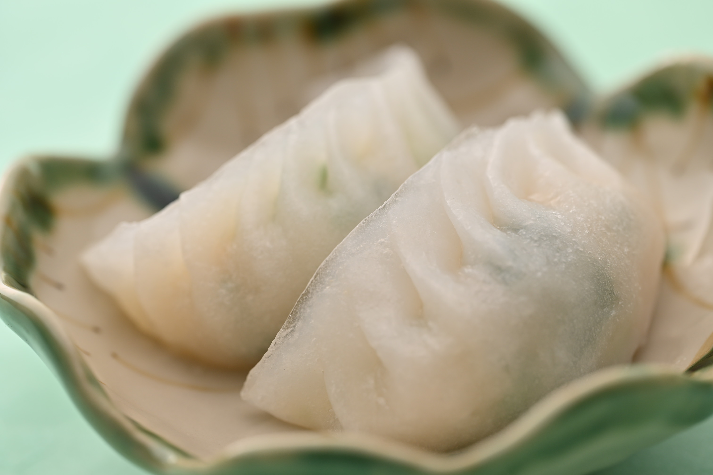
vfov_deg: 13.0
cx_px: 356
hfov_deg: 19.5
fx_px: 2079
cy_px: 238
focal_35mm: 105
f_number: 5.6
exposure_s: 1/160
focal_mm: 105
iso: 160
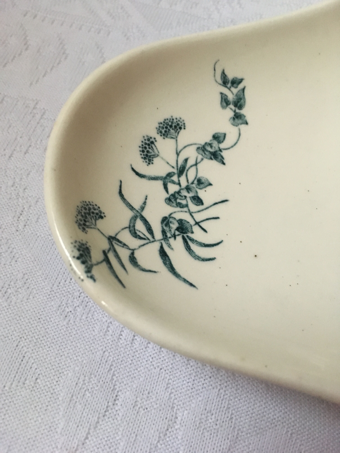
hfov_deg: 48.2
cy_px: 226
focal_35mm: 29
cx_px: 170
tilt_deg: -67.3
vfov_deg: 61.7
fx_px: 380
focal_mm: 4.15
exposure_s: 1/17
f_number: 2.2
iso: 320
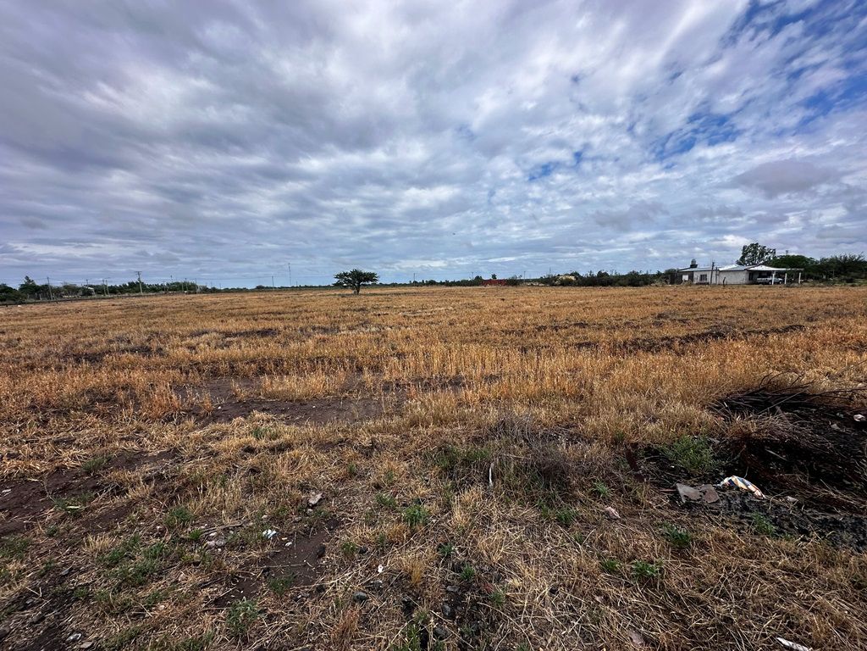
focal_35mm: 14
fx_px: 351
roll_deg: +1.8
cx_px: 434
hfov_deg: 102.1
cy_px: 326
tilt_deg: -6.9
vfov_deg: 85.7
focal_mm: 2.22
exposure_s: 1/2564
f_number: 2.2
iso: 50
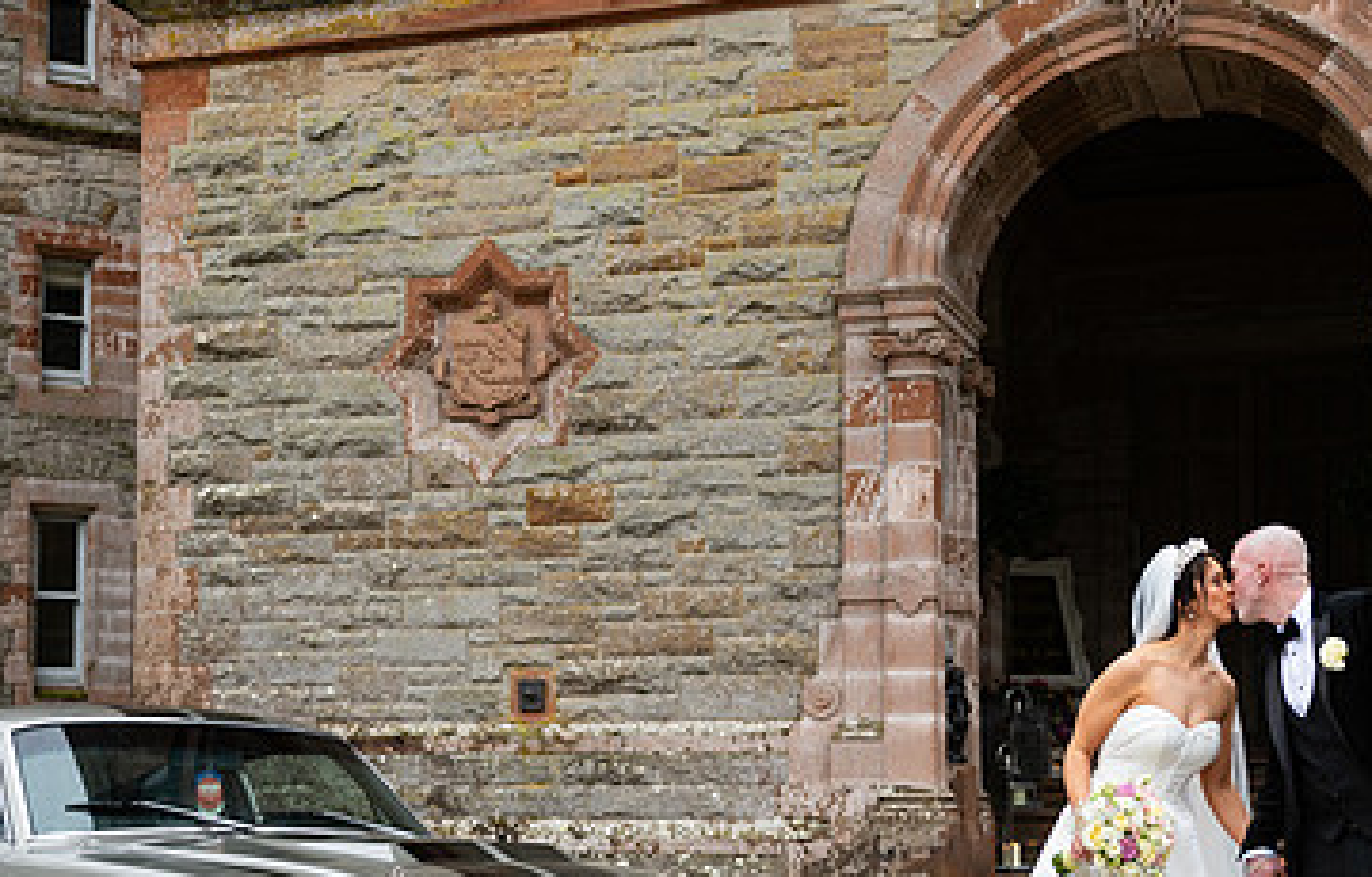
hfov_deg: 33.8
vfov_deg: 21.7
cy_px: 680
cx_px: 742
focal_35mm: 60
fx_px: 2258
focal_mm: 35
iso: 200
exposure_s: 1/200
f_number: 3.5
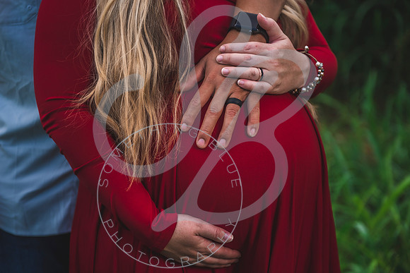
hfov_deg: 27.1
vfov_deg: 18.3
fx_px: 851
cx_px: 191
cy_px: 136
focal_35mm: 75
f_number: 2.8
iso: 100
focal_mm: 70
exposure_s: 1/500
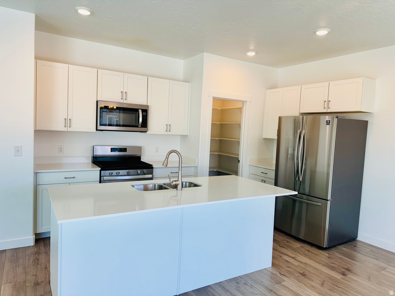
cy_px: 148
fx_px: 274
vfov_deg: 56.8
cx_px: 198
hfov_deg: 71.6
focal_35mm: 24
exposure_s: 1/278
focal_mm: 6.76
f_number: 1.78
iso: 80
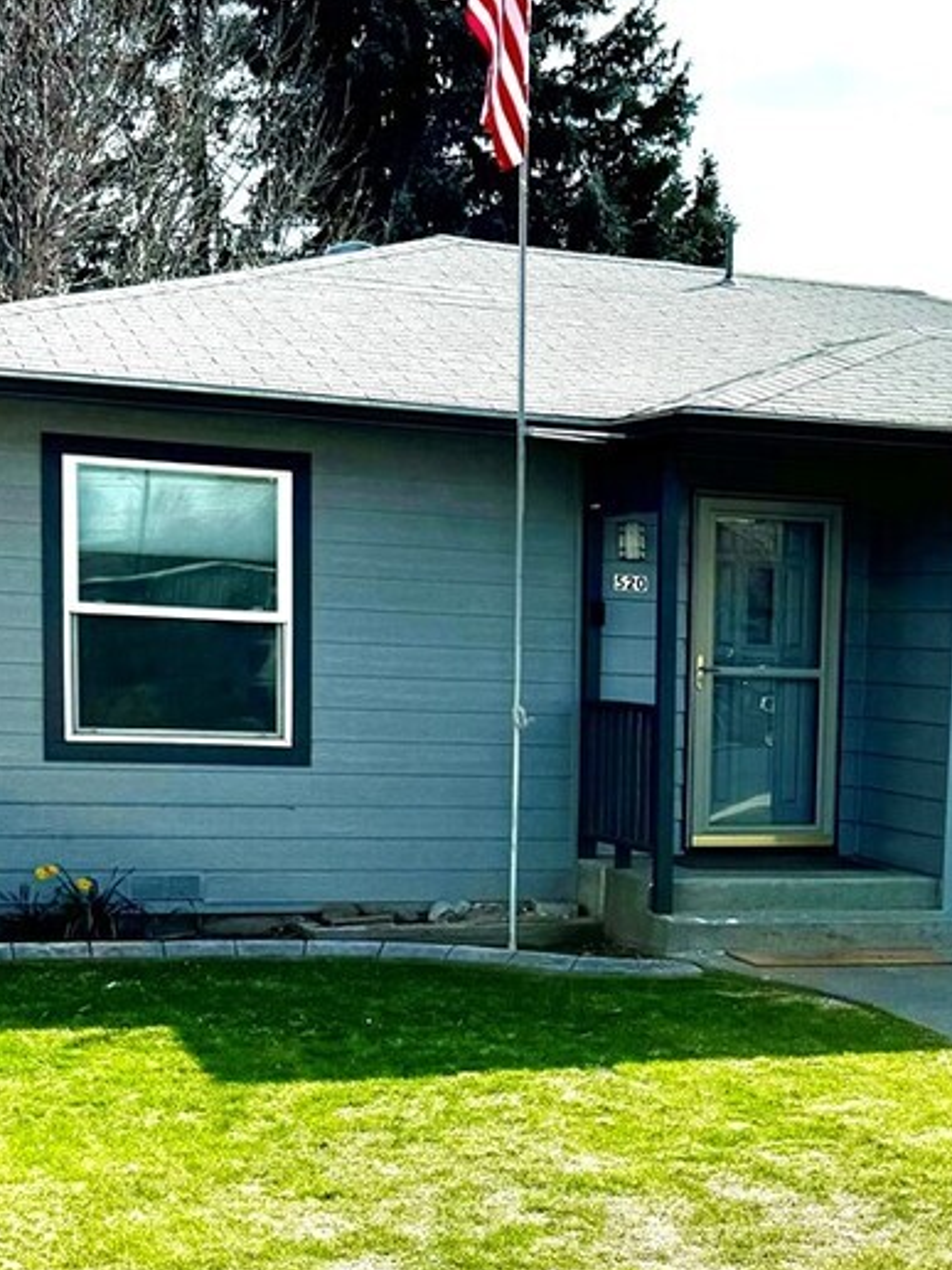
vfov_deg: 28.5
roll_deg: -1.9
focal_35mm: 67
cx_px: 883
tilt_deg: -8.6
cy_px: 972
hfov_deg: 21.4
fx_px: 2457
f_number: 1.78
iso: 80
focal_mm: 6.76
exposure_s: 1/10417
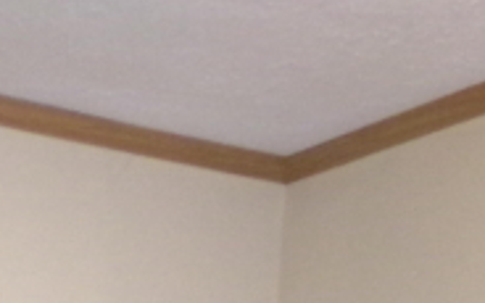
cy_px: 635
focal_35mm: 92
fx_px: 1216
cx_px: -254
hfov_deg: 19.5
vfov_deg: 12.3
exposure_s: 1/17
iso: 796
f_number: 3.7
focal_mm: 4.3
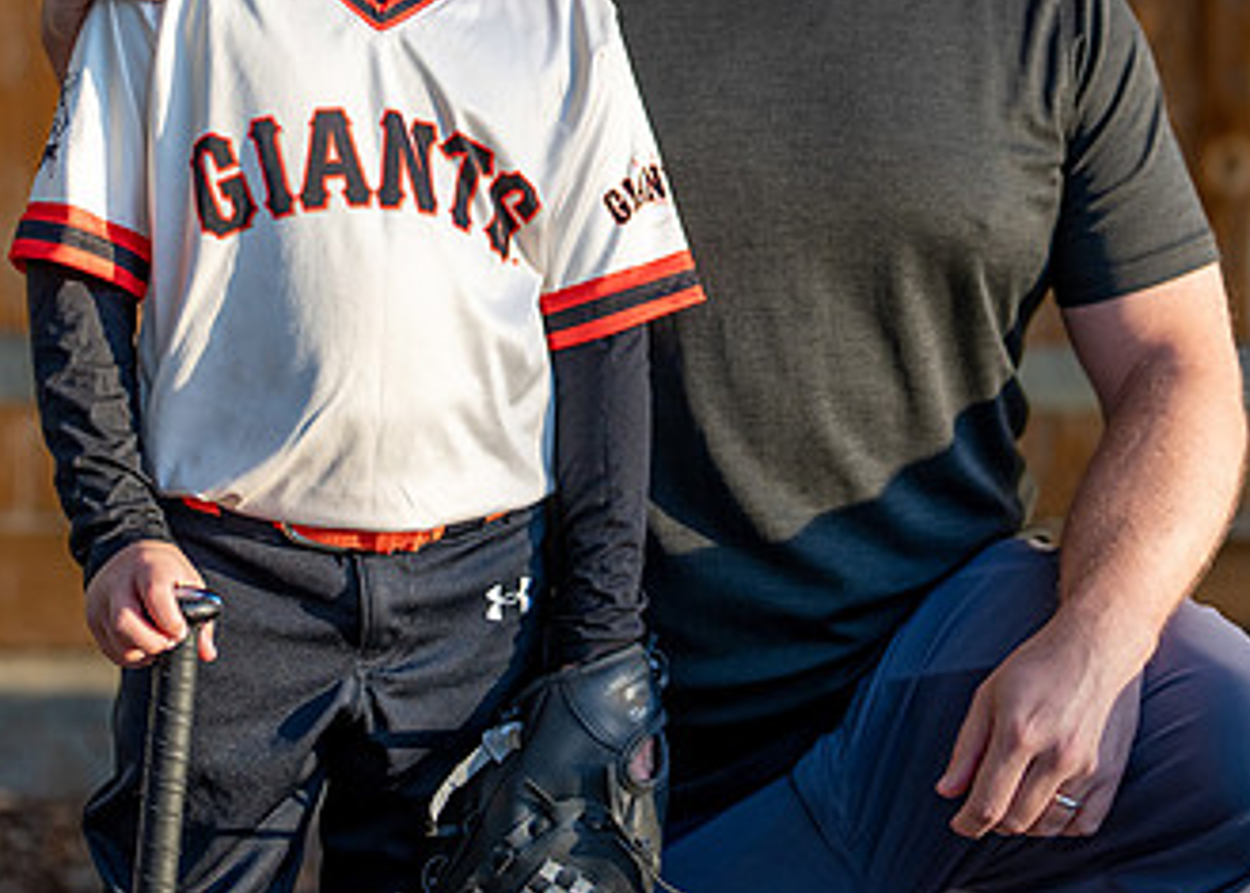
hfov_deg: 17.9
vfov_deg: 12.7
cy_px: 113
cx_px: 656
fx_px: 3976
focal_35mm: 112
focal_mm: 50
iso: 100
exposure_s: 1/2000
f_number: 1.2
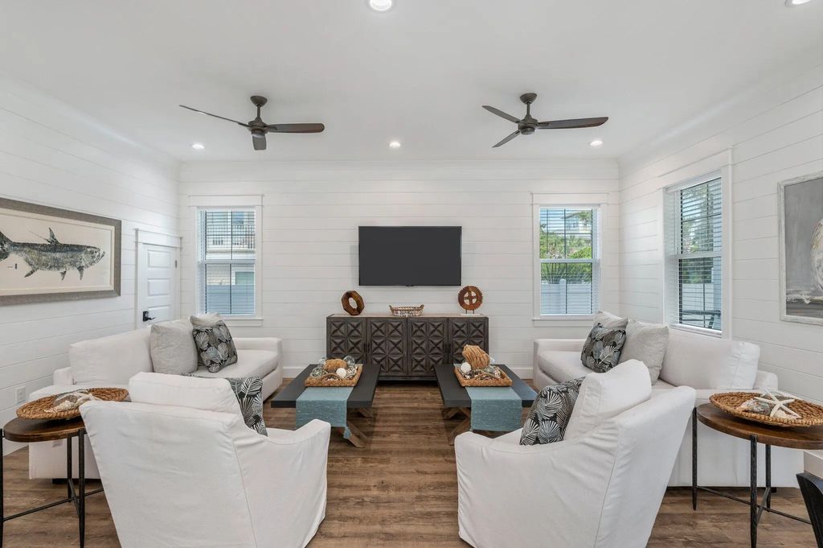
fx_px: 388
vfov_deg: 70.3
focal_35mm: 17
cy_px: 274
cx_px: 412
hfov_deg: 93.3
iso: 250
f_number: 8
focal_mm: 17
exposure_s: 1/30
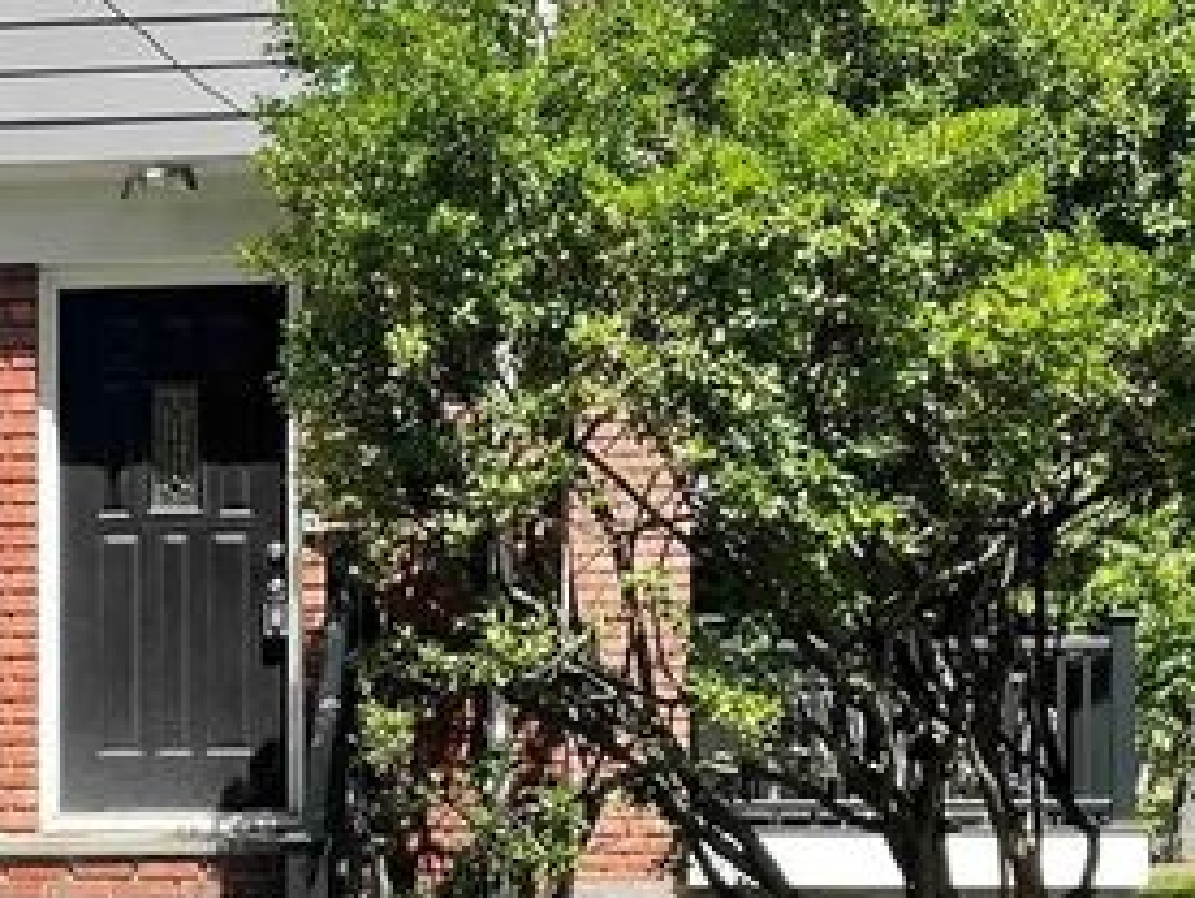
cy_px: 855
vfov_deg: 15.2
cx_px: 138
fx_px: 3316
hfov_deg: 20.1
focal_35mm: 96
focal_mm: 4.2
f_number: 1.6
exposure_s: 1/1770
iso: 32
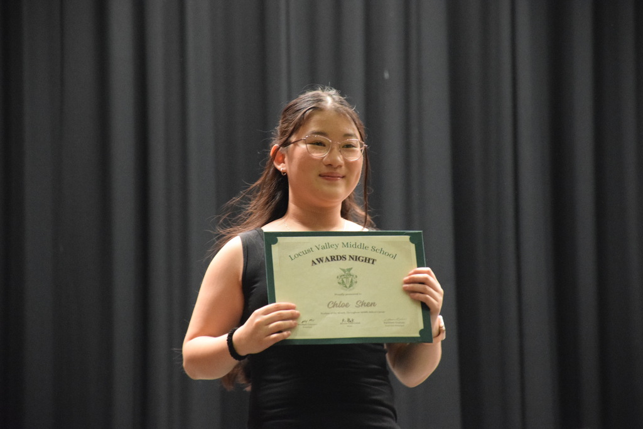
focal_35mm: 210
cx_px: 322
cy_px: 214
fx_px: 3751
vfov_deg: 6.5
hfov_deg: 9.8
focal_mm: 140
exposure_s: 1/100
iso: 6400
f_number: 5.6
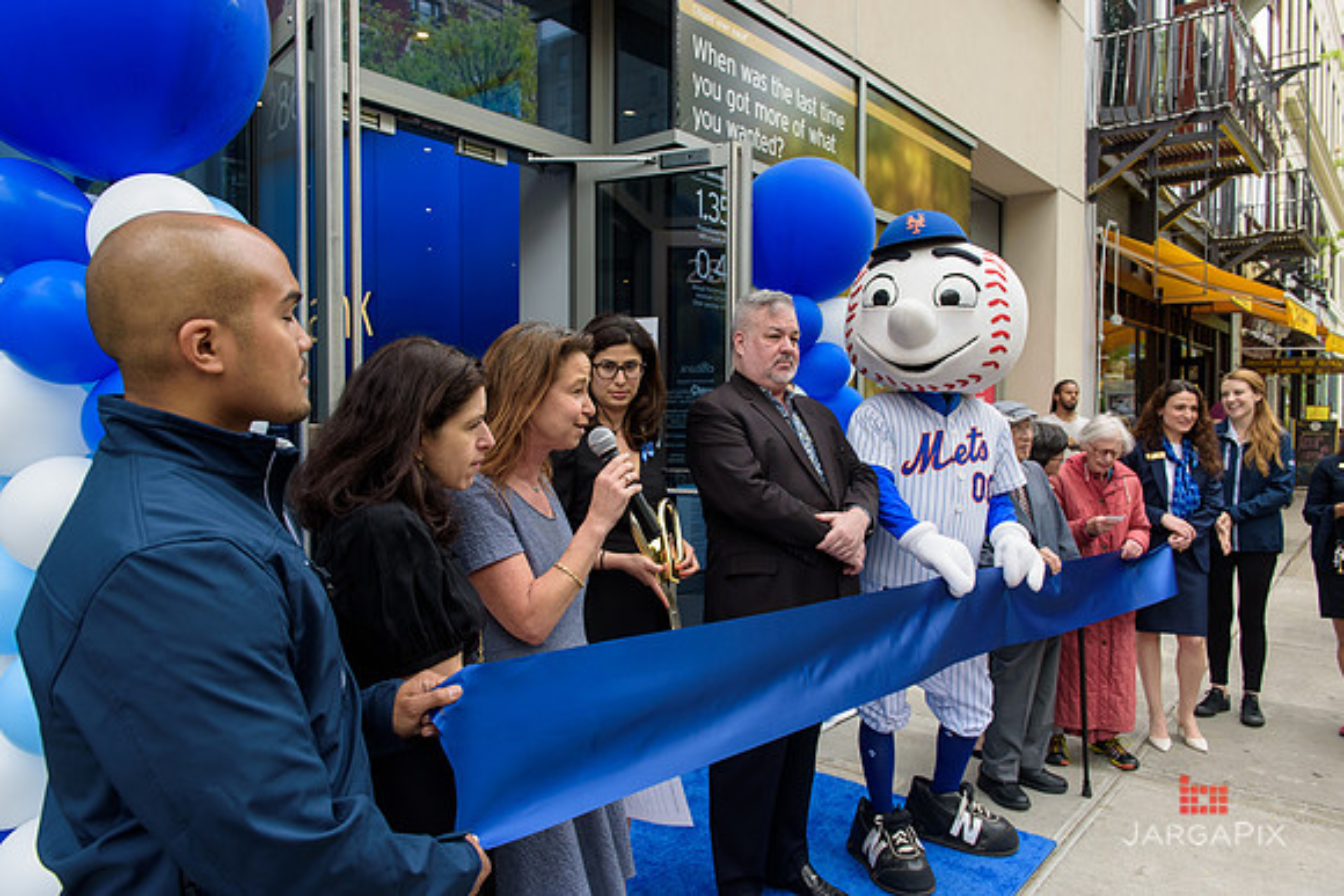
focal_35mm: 26
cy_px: 448
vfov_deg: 49.6
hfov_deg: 69.4
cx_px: 672
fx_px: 971
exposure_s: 1/250
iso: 200
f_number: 5
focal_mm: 26
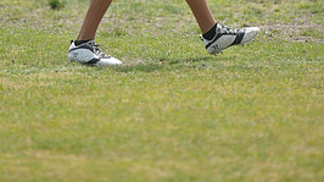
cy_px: -107
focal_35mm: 754
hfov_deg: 2.9
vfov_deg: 1.6
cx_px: 111
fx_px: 6471
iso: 640
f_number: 4
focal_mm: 330
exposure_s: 1/2500
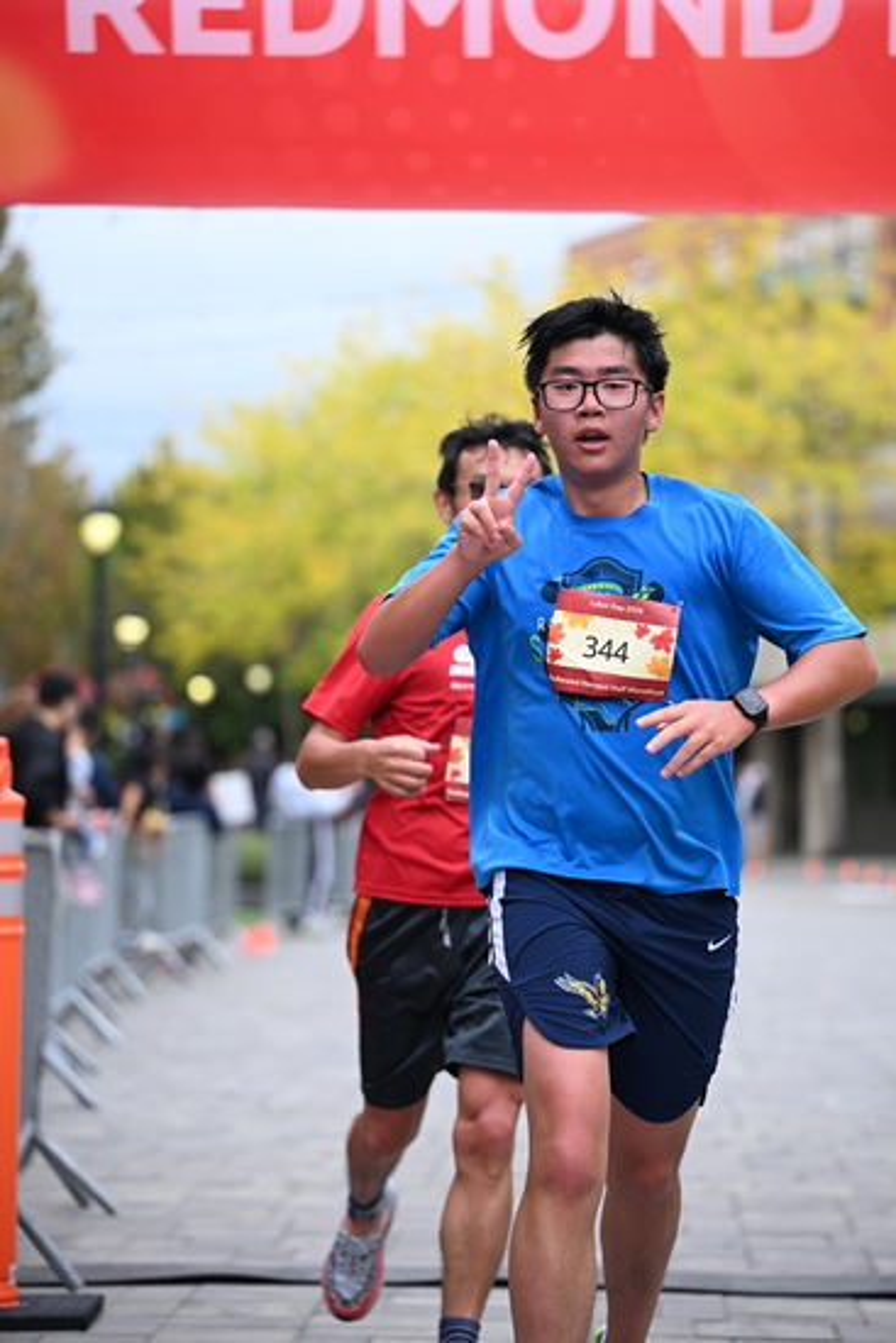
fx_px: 4104
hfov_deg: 12.5
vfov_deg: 18.6
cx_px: 448
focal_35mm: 110
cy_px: 672
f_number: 2.8
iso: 640
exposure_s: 1/2000
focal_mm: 110
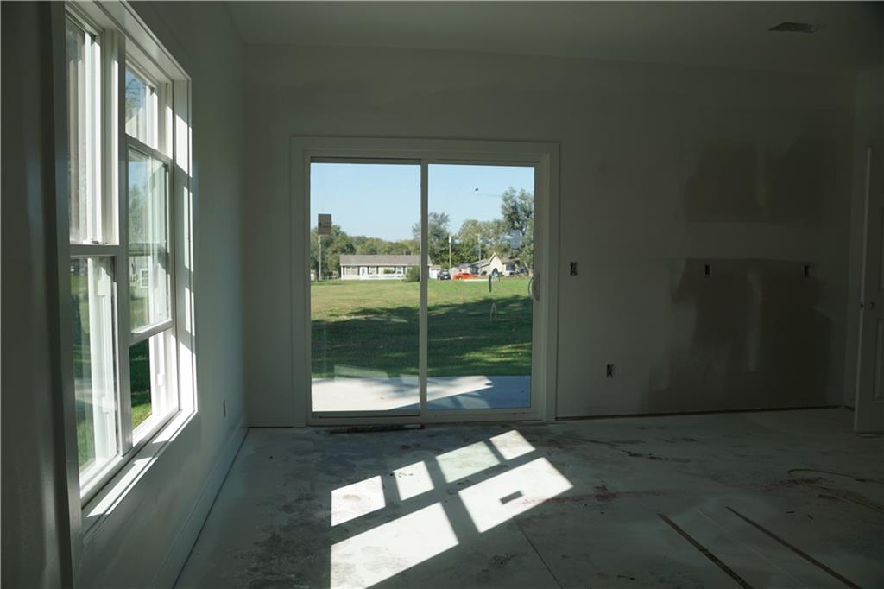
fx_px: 736
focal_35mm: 30
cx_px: 442
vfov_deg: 43.6
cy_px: 294
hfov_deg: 61.9
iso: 100
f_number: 5.6
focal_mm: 20
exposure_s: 1/320
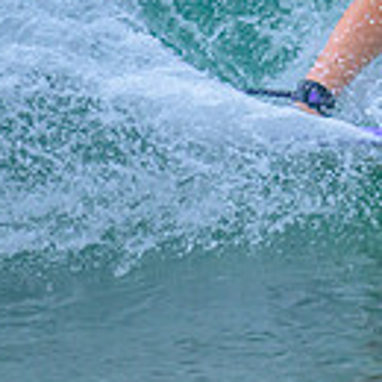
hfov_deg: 0.8
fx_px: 27892
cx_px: 764
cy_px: -180
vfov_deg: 0.8
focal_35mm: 2234
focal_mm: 560
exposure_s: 1/2000
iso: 1600
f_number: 8
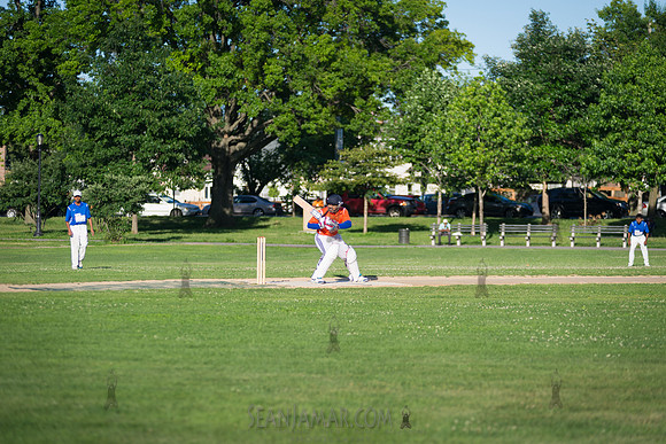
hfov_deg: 15.2
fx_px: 2498
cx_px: 333
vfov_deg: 10.2
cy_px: 222
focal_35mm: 135
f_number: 2.8
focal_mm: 135
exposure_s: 1/2500
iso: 200
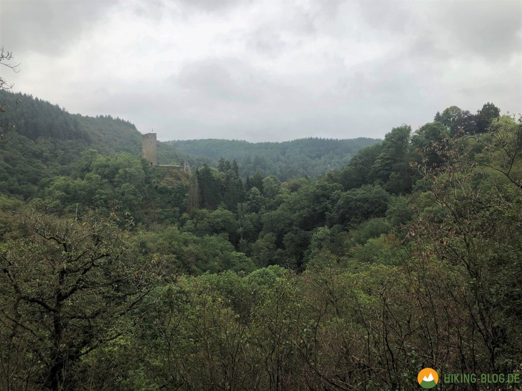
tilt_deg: -2.6
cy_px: 196
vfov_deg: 49.7
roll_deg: -1.1
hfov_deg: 63.4
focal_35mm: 28
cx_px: 261
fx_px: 422
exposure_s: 1/296
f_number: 1.8
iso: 20
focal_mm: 3.99
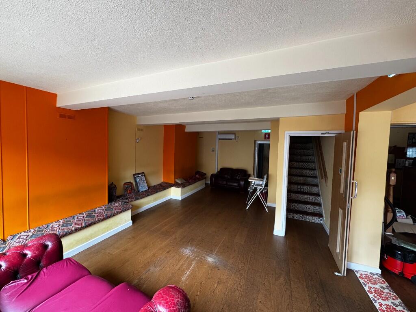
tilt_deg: -2.6
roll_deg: -1.6
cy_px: 156
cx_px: 208
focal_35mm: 14
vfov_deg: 85.7
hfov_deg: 102.1
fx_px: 168
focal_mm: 2.22
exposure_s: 1/99
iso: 250
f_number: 2.2
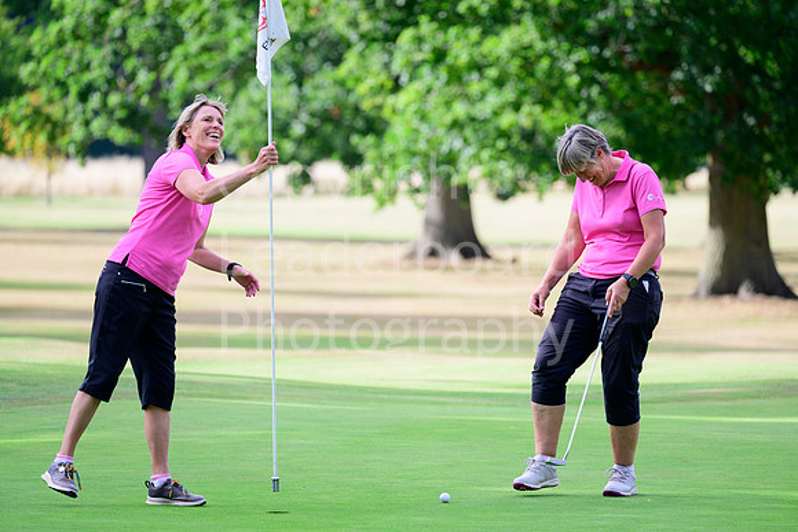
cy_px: 266
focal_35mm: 280
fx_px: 6208
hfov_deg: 7.4
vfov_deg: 4.9
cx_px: 399
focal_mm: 280
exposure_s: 1/1600
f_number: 5.6
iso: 1000
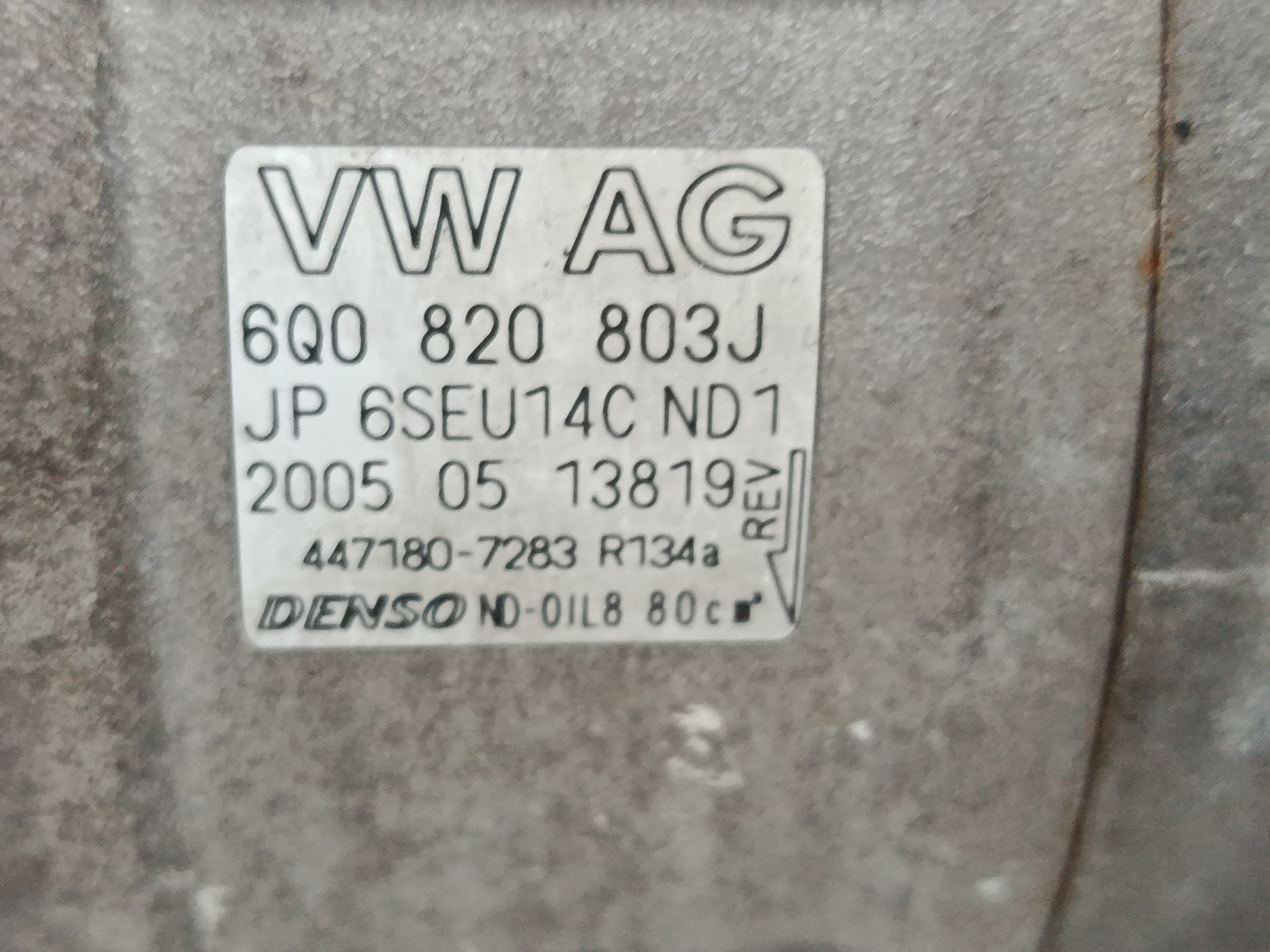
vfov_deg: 27.0
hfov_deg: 35.5
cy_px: 476
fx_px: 1981
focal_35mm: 54
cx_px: 635
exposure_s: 1/33.3
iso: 1235
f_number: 1.7
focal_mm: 5.24
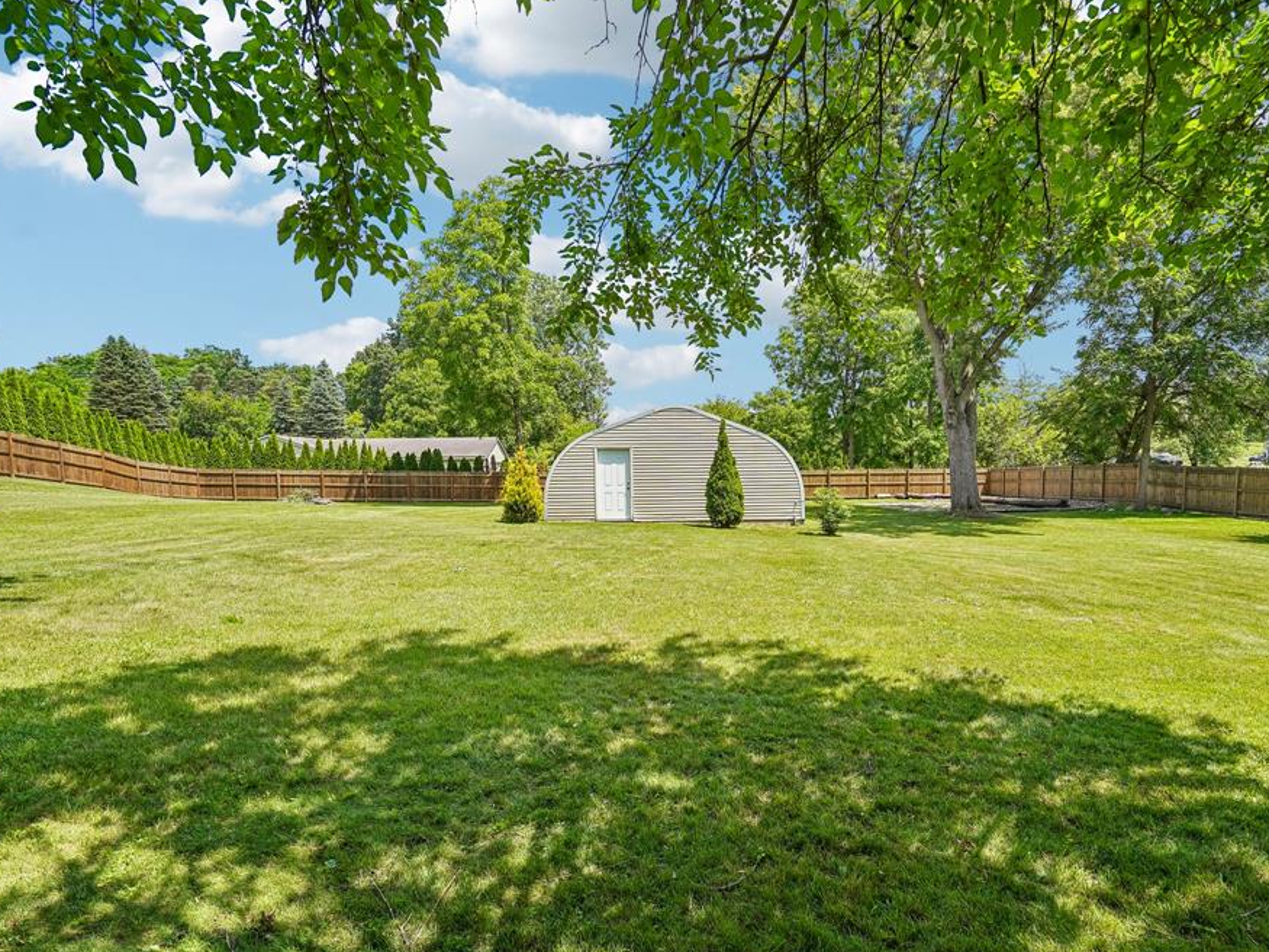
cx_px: 676
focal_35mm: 18
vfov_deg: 71.6
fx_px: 660
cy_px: 486
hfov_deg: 87.6
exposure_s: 1/800
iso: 400
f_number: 8
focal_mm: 16
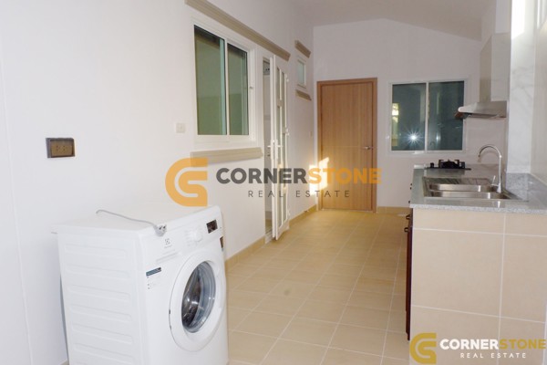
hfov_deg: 73.7
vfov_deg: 53.1
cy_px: 182
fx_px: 365
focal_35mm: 24
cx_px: 274
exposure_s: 1/75
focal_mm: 16
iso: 2000
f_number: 18
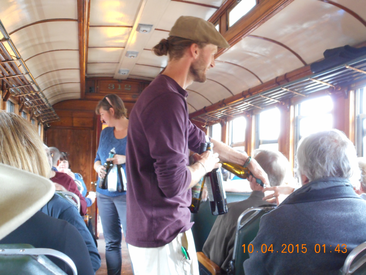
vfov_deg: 32.9
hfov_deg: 42.9
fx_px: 465
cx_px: 183
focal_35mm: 44
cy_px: 138
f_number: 4.7
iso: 400
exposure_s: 1/8
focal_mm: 7.9
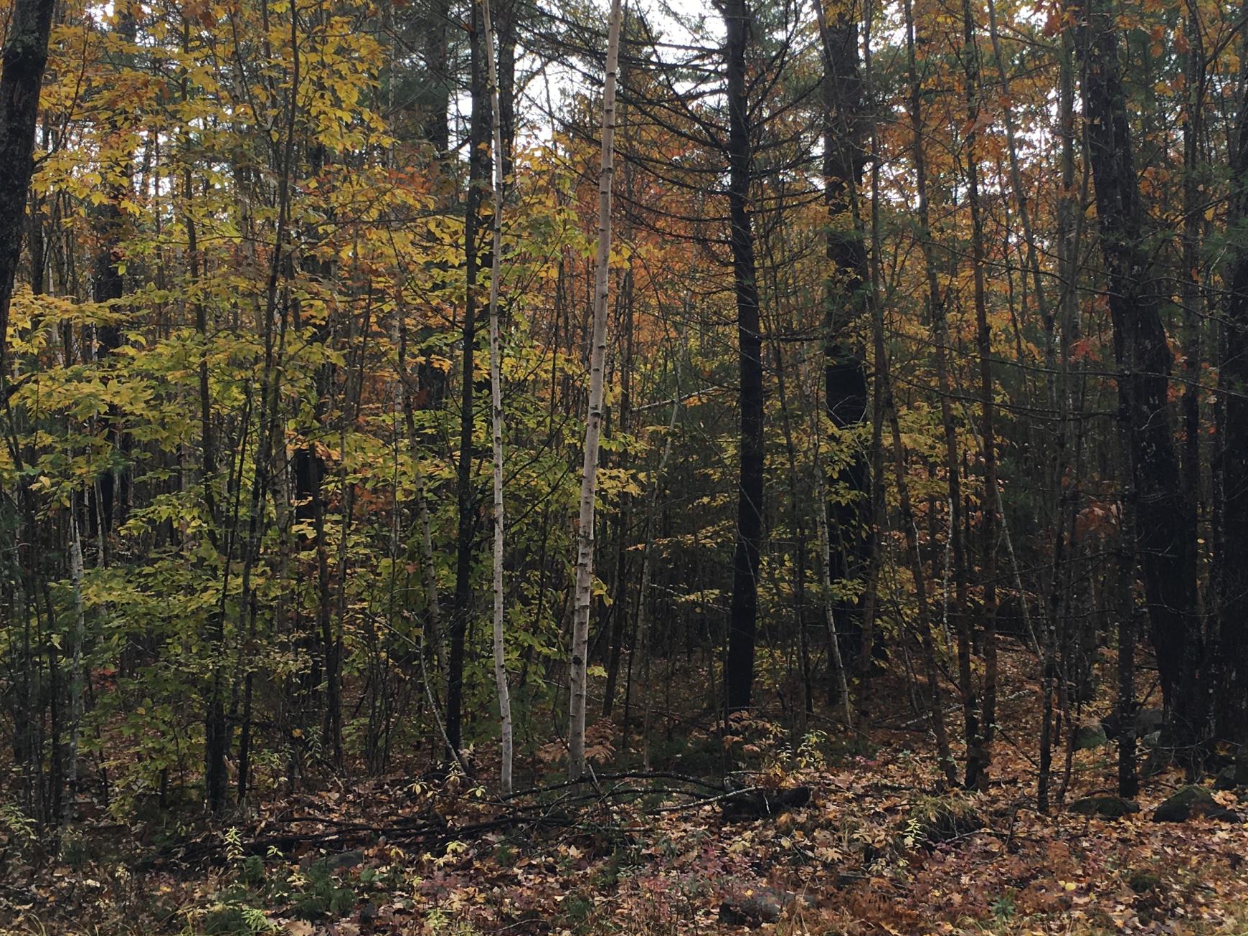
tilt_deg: +7.8
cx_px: 704
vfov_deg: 29.1
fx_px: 1803
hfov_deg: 38.1
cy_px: 394
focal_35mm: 50
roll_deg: -1.0
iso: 25
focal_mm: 4.15
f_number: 2.2
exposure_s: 1/534
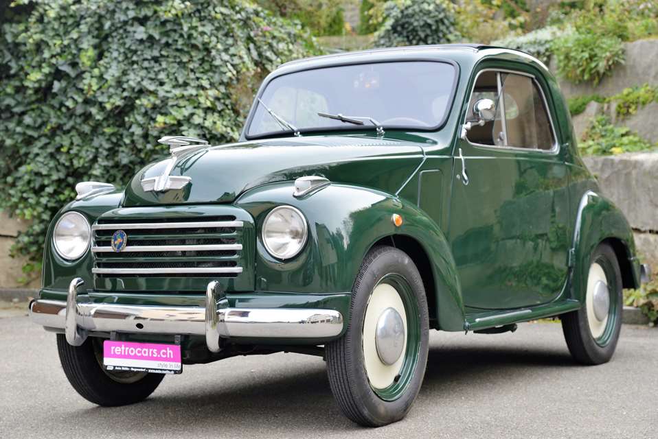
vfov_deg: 21.0
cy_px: 220
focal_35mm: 65
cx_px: 329
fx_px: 1189
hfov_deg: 30.9
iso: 400
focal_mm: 65
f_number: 5.6
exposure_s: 1/125
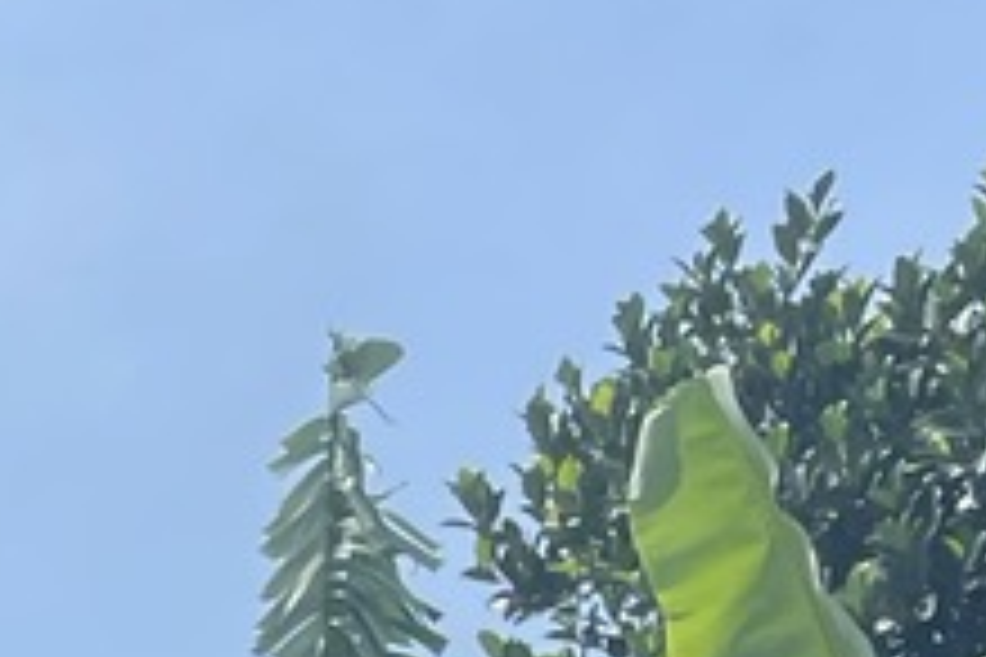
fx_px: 4327
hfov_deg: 10.9
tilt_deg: +4.5
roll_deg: -1.7
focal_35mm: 158
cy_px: 2020
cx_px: -1414
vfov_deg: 7.5
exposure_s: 1/2132
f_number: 1.6
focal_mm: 4.2
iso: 32
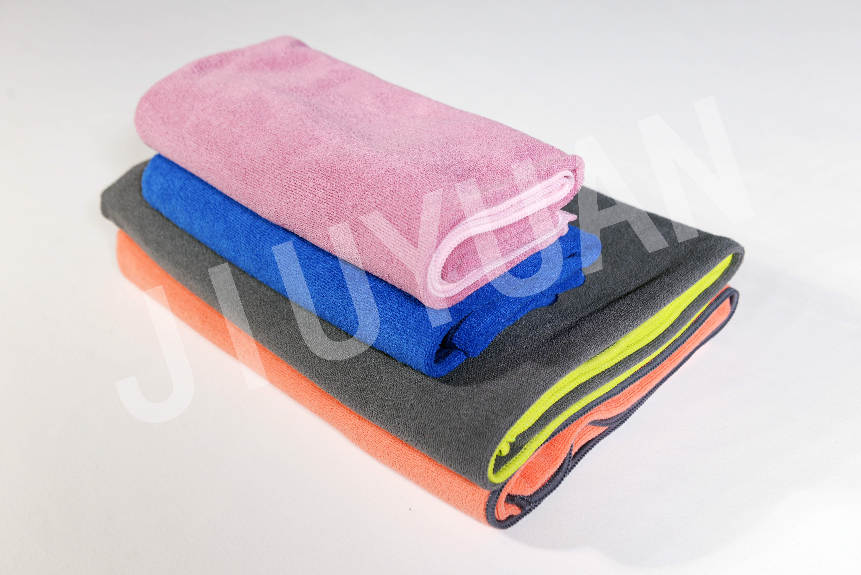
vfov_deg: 30.5
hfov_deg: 44.5
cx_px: 430
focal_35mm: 44
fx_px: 1053
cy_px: 288
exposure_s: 1/160
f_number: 5.6
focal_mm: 44
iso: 400
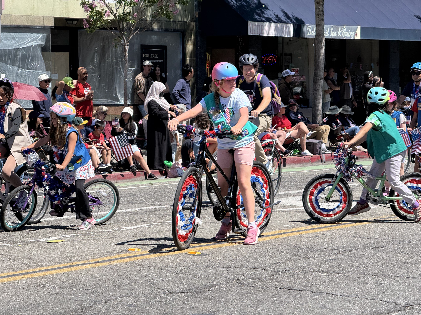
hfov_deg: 16.4
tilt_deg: -3.5
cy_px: 158
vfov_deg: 12.3
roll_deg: +0.0
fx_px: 1459
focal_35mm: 120
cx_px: 210
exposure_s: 1/1148
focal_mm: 15.66
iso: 64
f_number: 2.8
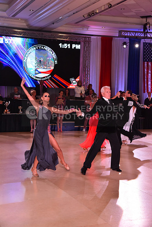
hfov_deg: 21.9
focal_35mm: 62
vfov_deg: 32.4
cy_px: 114
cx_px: 76
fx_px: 392
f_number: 6.3
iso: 2500
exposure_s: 1/400
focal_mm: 62
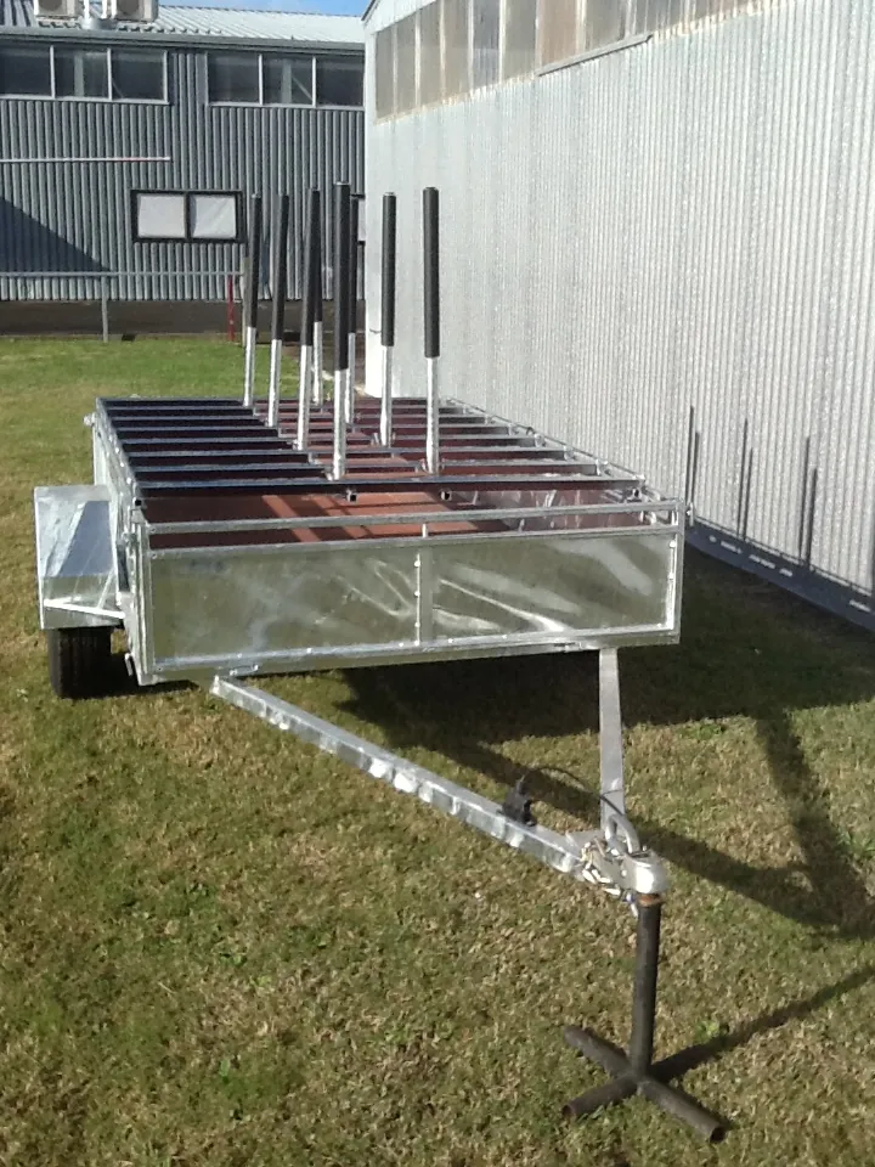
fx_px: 1483
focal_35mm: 44
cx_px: 438
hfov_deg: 32.9
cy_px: 584
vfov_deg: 42.9
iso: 40
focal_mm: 2.03
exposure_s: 1/1115
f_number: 2.4
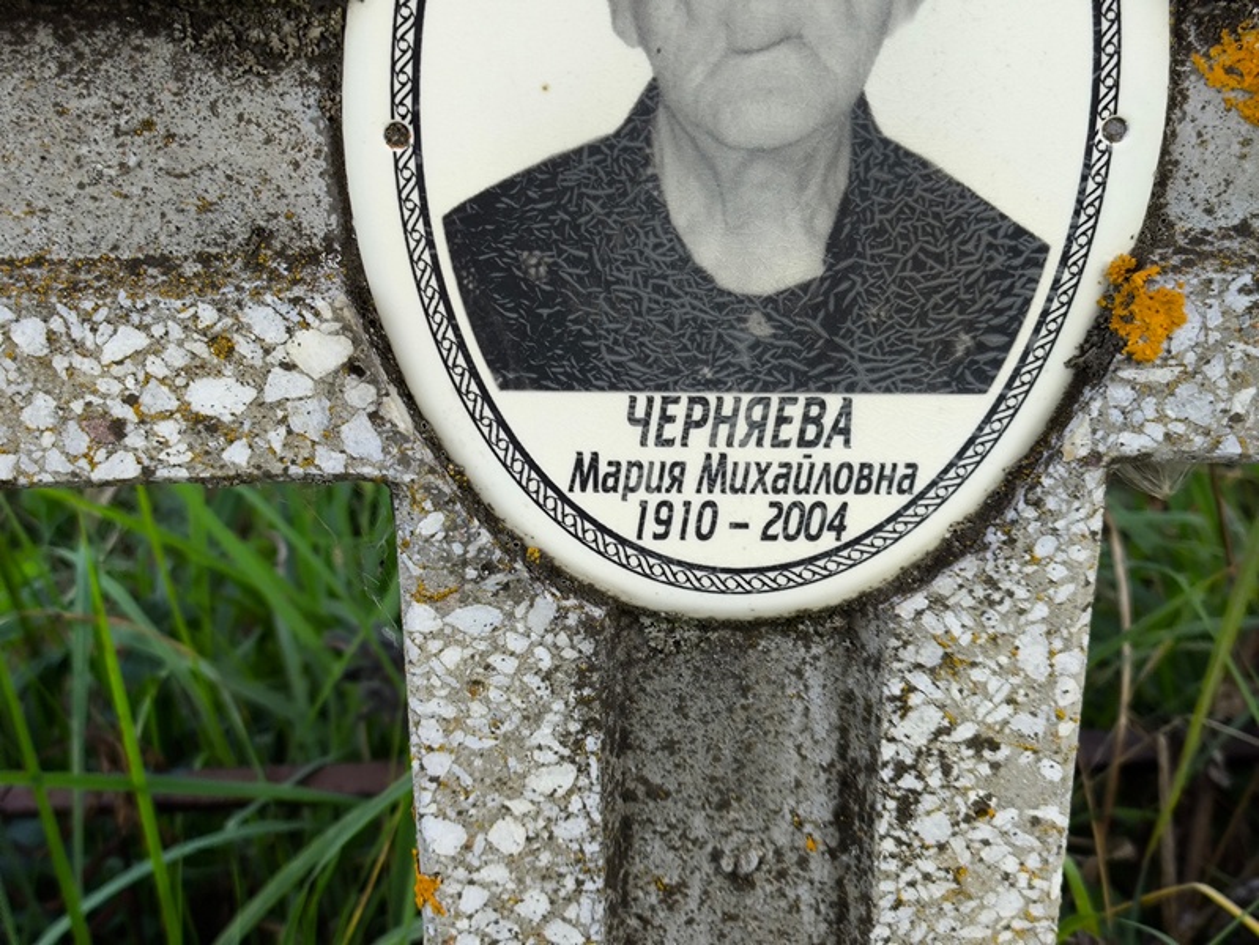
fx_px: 1819
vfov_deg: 29.1
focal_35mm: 50
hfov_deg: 38.2
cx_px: 630
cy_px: 472
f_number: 1.7
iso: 50
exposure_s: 1/143
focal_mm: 4.71
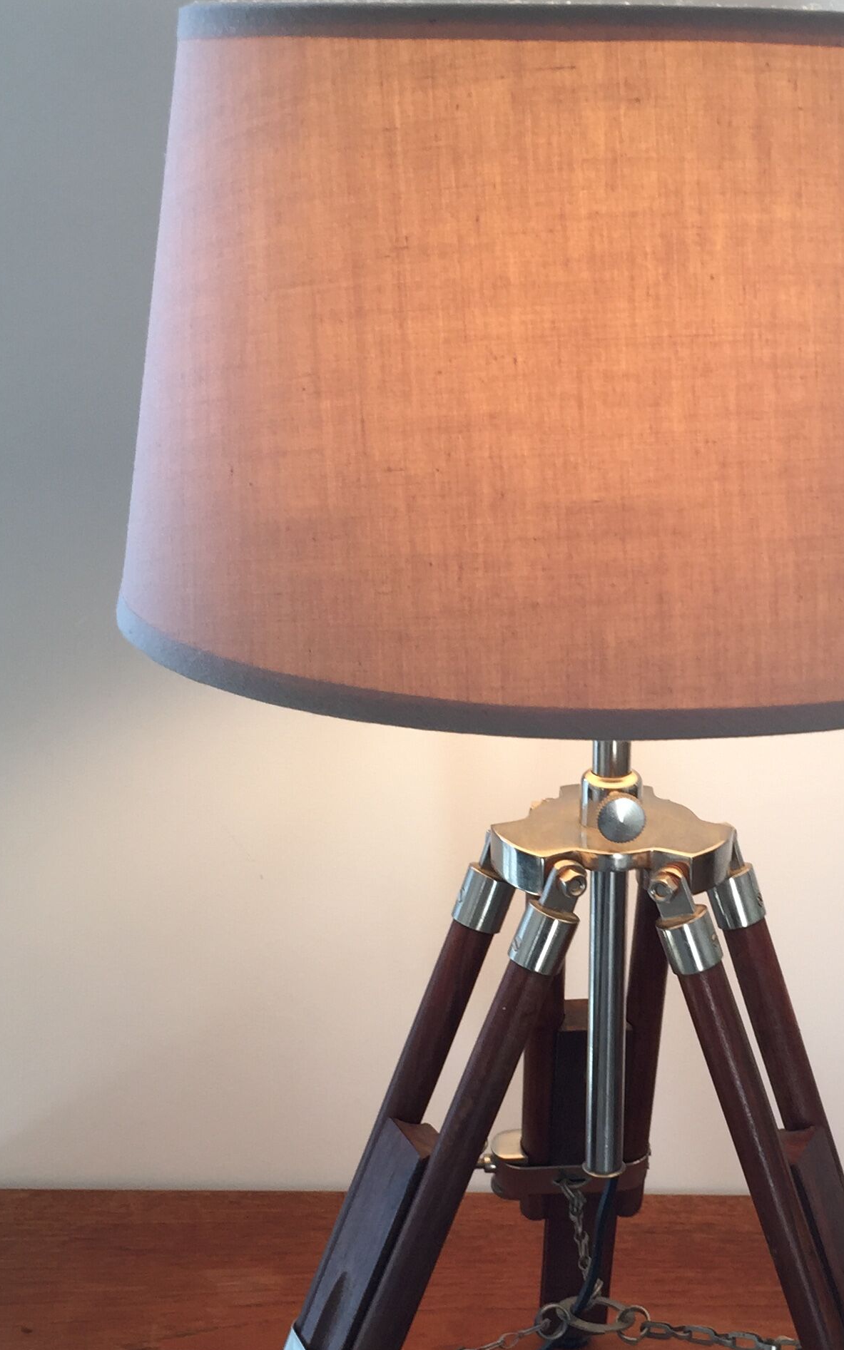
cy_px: 809
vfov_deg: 38.0
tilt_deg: -20.0
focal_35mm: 53
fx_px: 1951
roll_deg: -2.8
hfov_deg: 23.9
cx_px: 707
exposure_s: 1/50
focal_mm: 4.15
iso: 32
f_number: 2.2
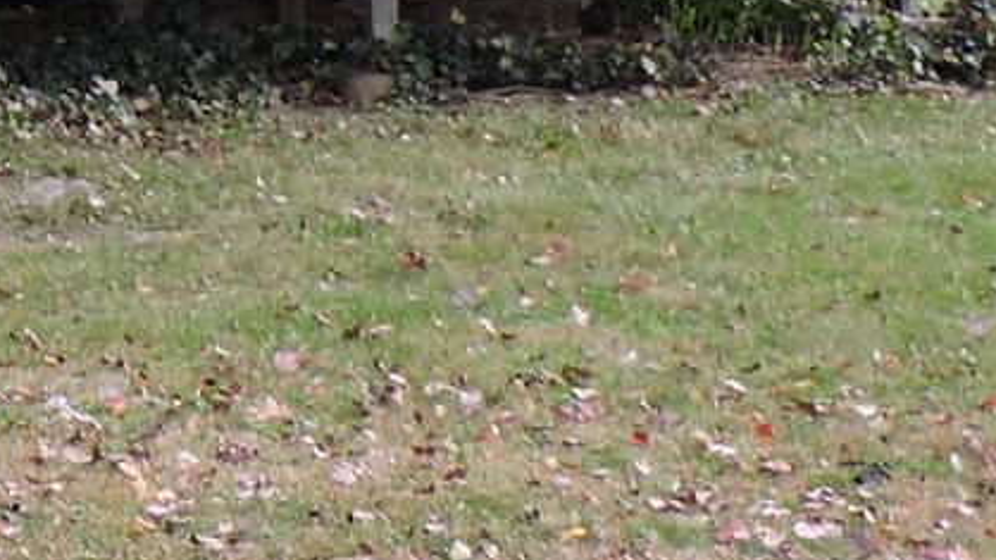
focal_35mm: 187
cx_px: -1172
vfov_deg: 6.3
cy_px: -605
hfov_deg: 10.4
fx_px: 4938
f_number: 3.3
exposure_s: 1/125
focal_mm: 6.2
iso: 100
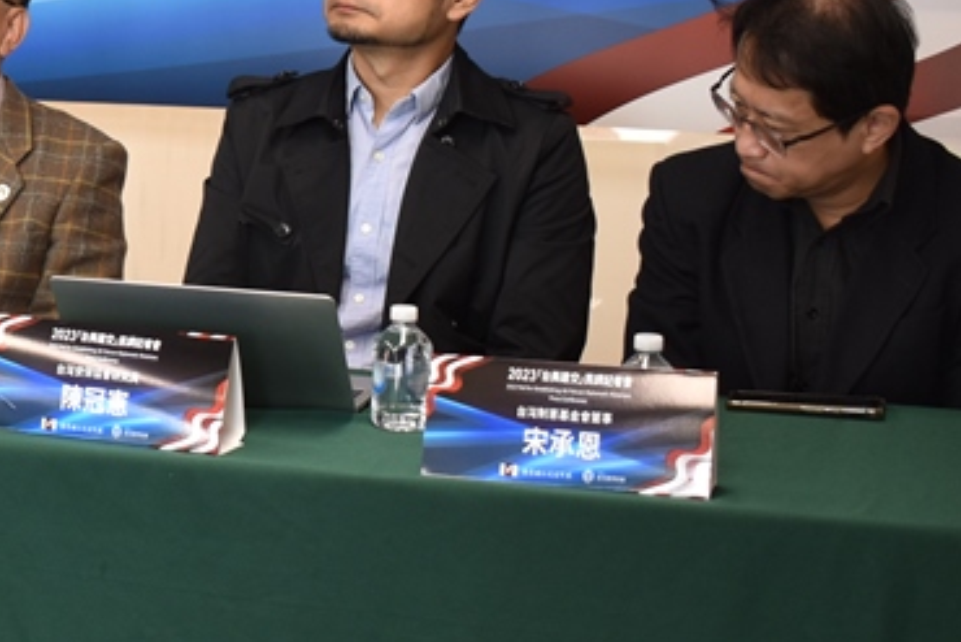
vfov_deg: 12.7
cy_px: 152
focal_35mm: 108
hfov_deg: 17.6
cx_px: -312
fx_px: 2884
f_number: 4
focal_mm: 26
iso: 400
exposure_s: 1/40
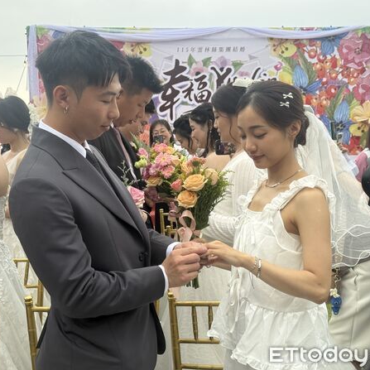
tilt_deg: -5.6
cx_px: 172
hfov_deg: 30.0
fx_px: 689
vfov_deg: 30.0
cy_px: 185
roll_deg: -0.7
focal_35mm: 57
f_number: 1.78
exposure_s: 1/484
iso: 100
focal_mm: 6.76
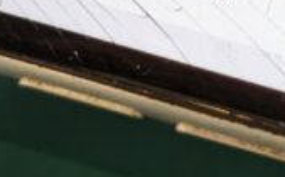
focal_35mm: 272
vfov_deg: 4.6
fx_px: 2109
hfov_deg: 7.7
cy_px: -339
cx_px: 266
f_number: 1.85
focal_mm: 6.81
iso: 408
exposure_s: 1/99.9
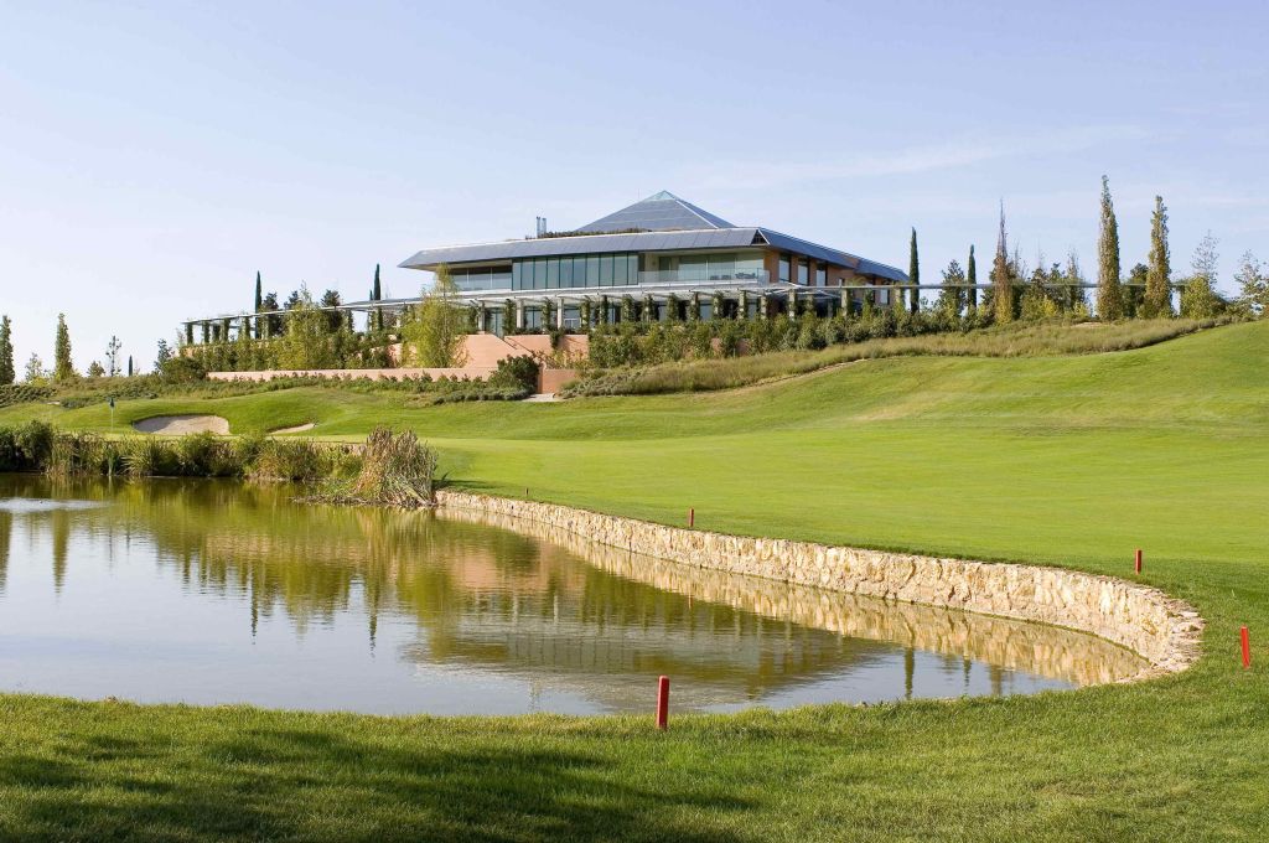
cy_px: 422
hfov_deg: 46.5
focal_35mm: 42
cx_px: 634
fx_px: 1479
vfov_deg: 31.8
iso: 100
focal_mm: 28
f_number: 13
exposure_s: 1/80
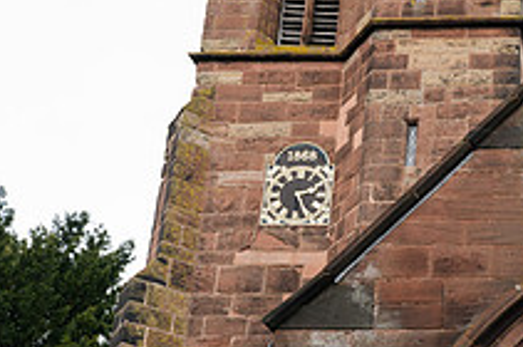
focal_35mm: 56
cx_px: 585
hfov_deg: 31.4
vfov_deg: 21.8
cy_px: 446
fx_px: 812
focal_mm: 20
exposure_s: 1/60
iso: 200
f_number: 5.6
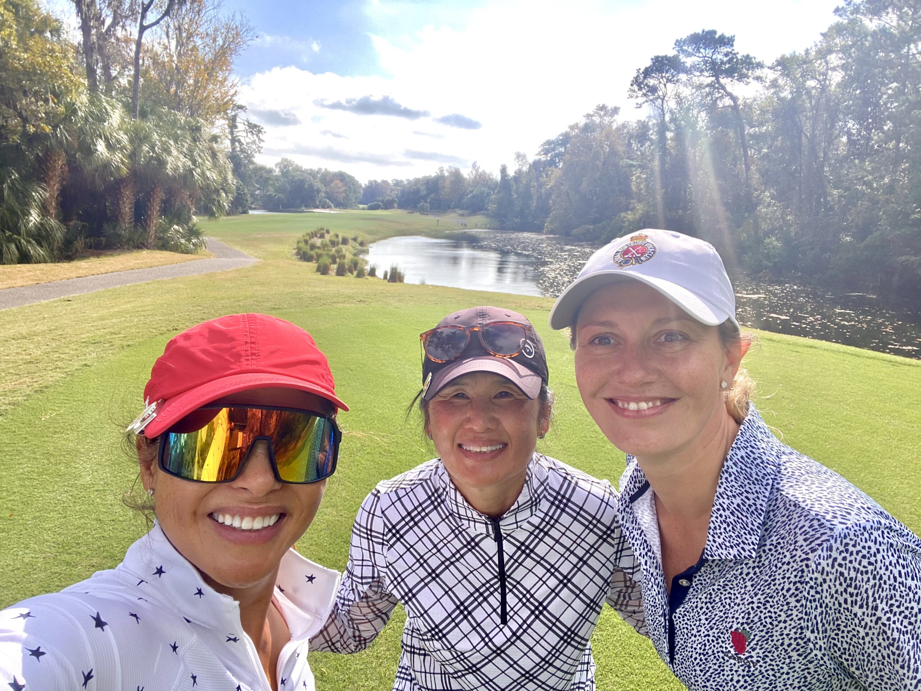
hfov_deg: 73.9
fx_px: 612
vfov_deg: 58.9
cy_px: 346
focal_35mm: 23
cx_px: 460
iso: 25
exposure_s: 1/429
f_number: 2.2
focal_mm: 2.71
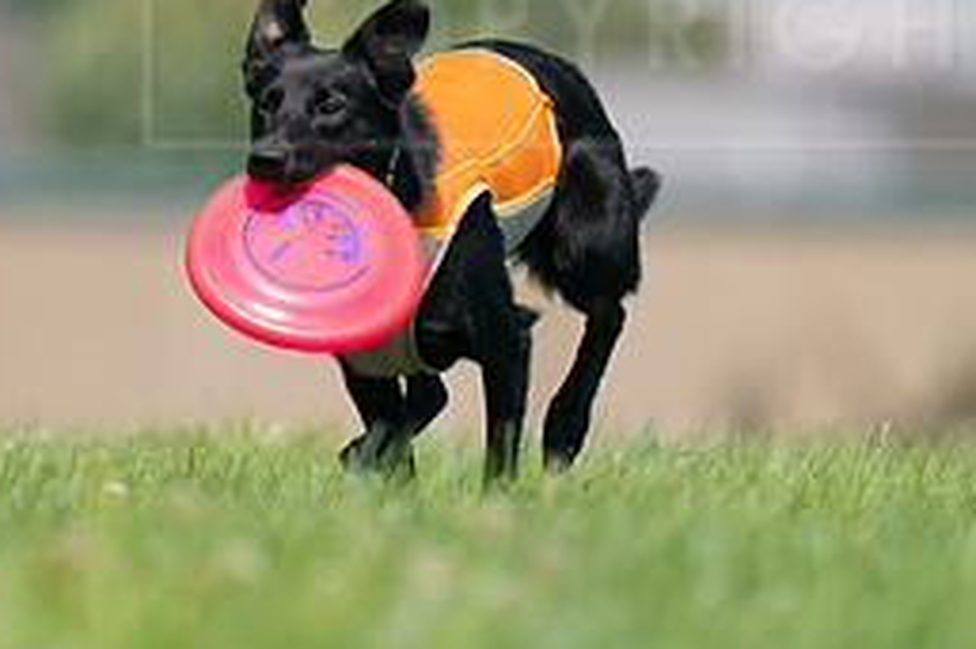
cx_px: 505
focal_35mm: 1355
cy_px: 89
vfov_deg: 1.0
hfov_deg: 1.5
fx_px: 36711
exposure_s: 1/4000
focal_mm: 600
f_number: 6.3
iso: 1000
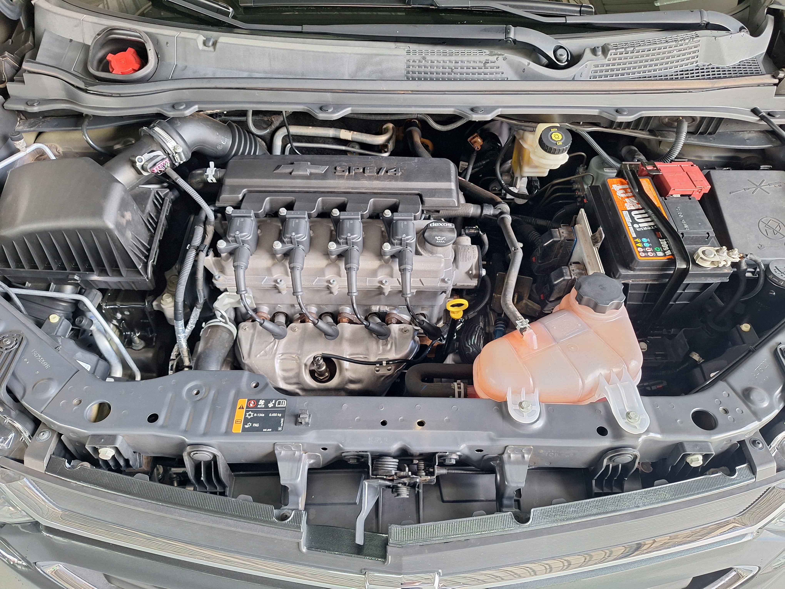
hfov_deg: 73.9
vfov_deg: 58.9
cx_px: 392
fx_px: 522
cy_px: 294
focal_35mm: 23
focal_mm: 5.54
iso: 125
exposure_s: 1/40
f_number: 1.8
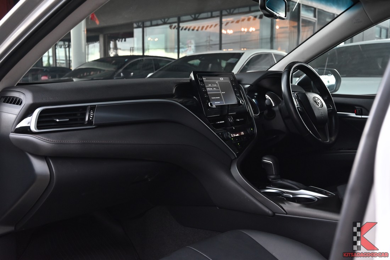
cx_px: 195
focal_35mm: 36
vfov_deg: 36.9
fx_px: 390
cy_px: 130
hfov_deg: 53.1
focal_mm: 36
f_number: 6.7
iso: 1100
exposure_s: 1/30
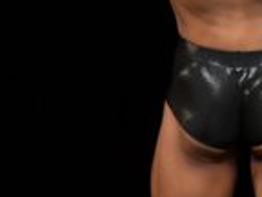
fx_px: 11785
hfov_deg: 1.3
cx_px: 241
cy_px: 86
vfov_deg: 1.0
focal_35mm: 1557
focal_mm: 200
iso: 3200
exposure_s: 1/400
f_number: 5.6
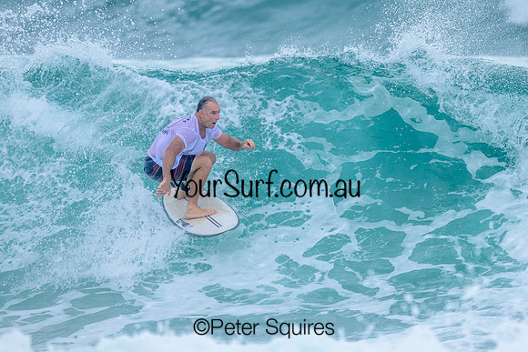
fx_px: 16131
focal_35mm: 1100
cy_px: 141
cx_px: 310
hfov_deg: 1.9
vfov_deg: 1.3
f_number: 6.3
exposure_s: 1/2500
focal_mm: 800
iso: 720
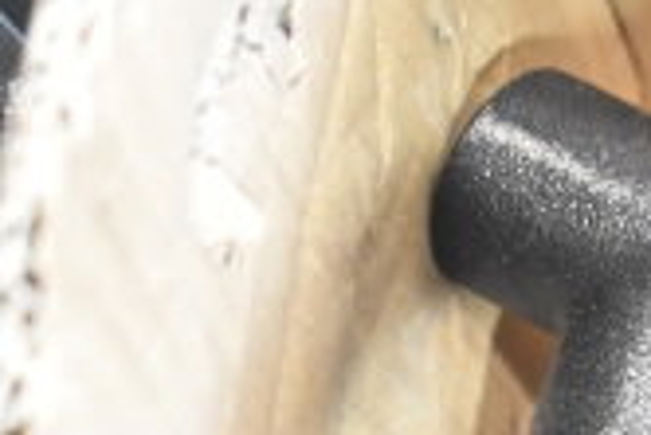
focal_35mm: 149
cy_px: 449
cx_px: 1102
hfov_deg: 12.7
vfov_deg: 9.2
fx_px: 2694
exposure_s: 1/40
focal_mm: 27
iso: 2800
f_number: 4
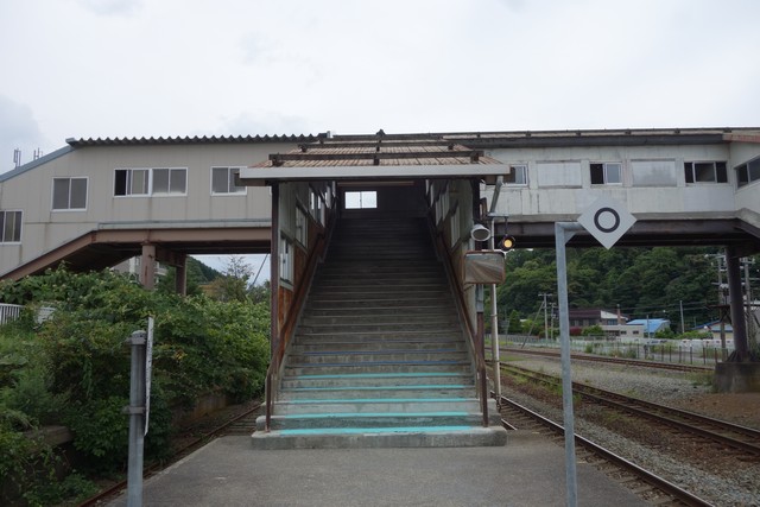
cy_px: 254
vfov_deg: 46.4
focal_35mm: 28
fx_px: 591
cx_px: 380
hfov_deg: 65.5
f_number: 5.6
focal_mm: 10.4
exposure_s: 1/400
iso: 125
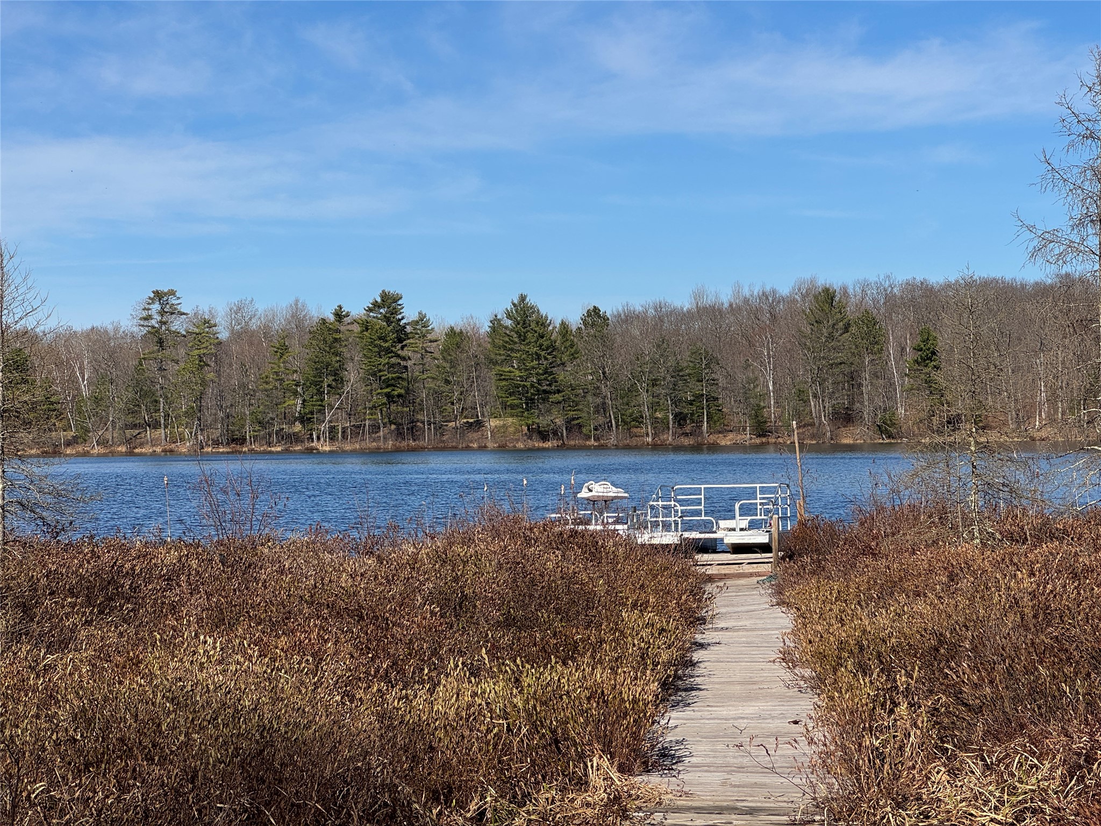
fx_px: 2449
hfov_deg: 25.3
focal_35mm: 77
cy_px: 413
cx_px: 550
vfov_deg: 19.1
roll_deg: +1.5
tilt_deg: +1.1
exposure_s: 1/1233
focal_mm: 9
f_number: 2.8
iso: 25
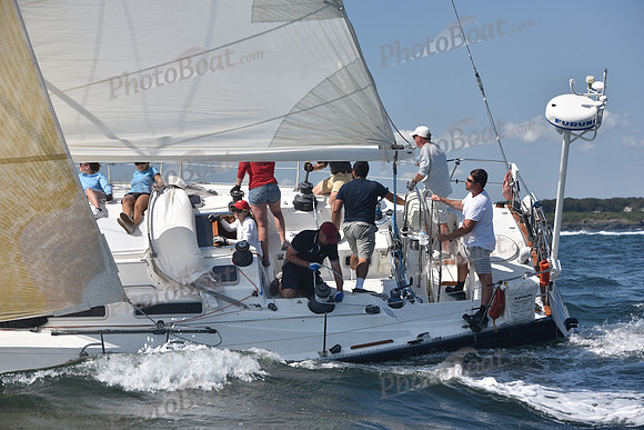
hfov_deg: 22.1
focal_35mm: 92
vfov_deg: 14.9
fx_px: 1646
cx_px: 322
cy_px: 215
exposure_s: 1/1000
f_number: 5.6
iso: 250
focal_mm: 92
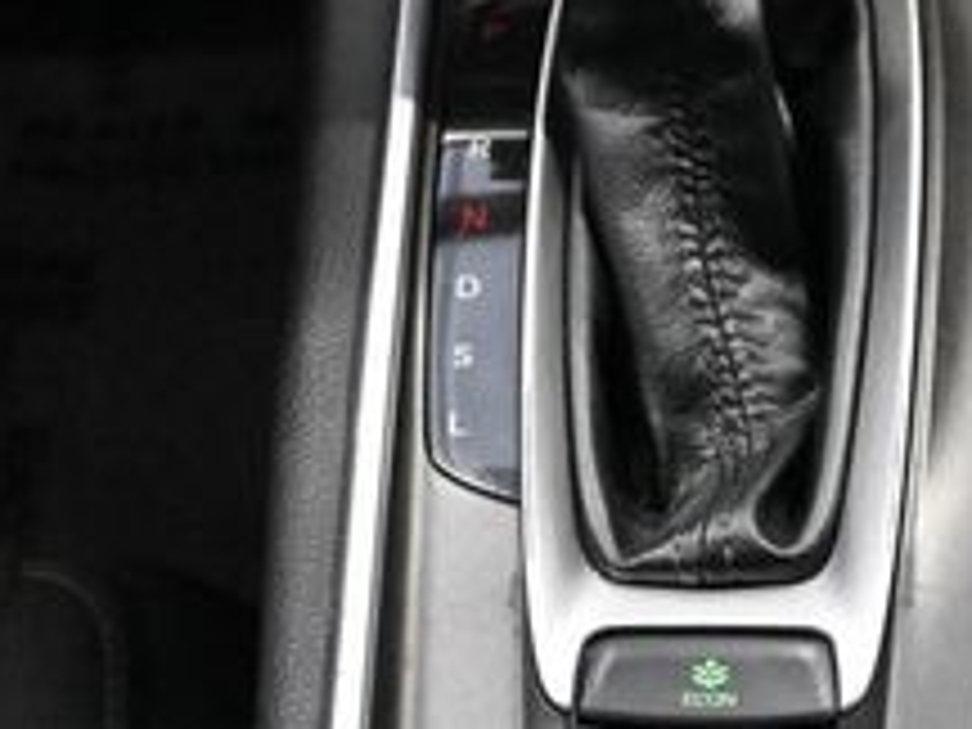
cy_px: 270
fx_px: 3783
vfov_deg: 11.0
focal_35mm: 135
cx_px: 994
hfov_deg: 14.4
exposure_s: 1/60
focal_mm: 31.5
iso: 10000
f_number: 5
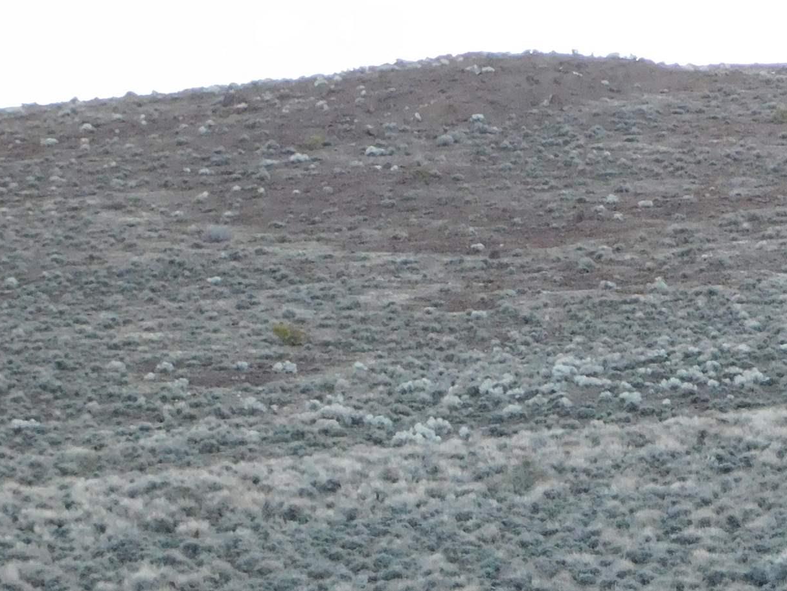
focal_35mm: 230
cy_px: 580
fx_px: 5231
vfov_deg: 6.4
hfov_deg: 8.5
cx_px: 843
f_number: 4.5
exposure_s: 1/125
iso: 400
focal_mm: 16.1
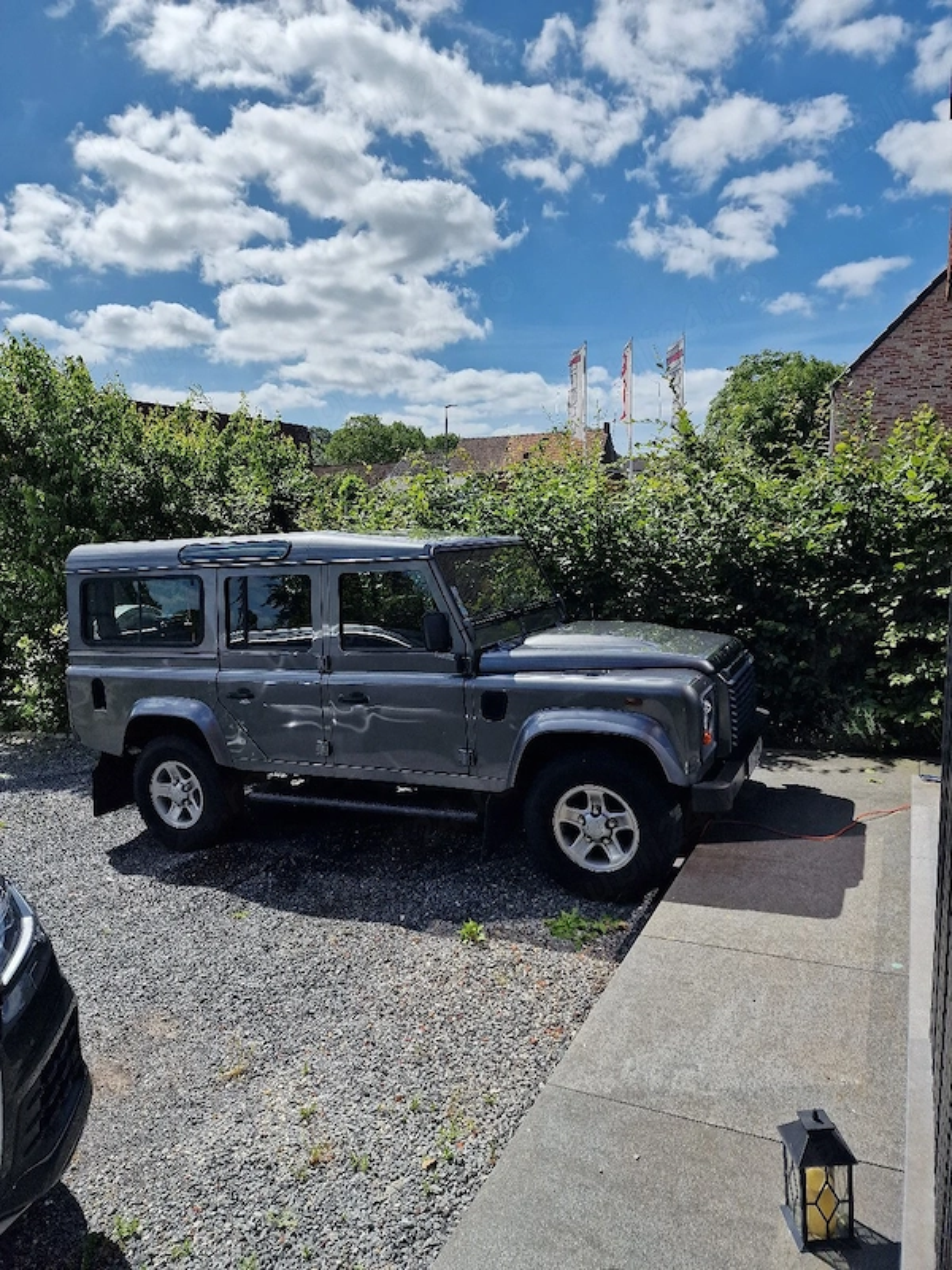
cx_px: 476
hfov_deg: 58.9
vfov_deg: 73.9
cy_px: 635
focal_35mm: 23
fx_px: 843
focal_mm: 6.4
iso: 50
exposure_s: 1/2000
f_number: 1.8
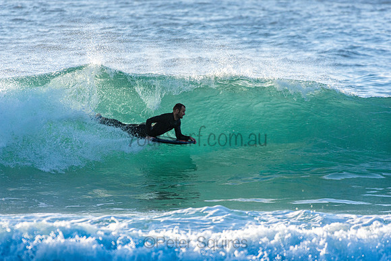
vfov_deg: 1.8
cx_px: 196
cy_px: 130
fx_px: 8147
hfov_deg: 2.7
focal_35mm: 750
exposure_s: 1/1250
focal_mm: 500
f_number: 5.6
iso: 320
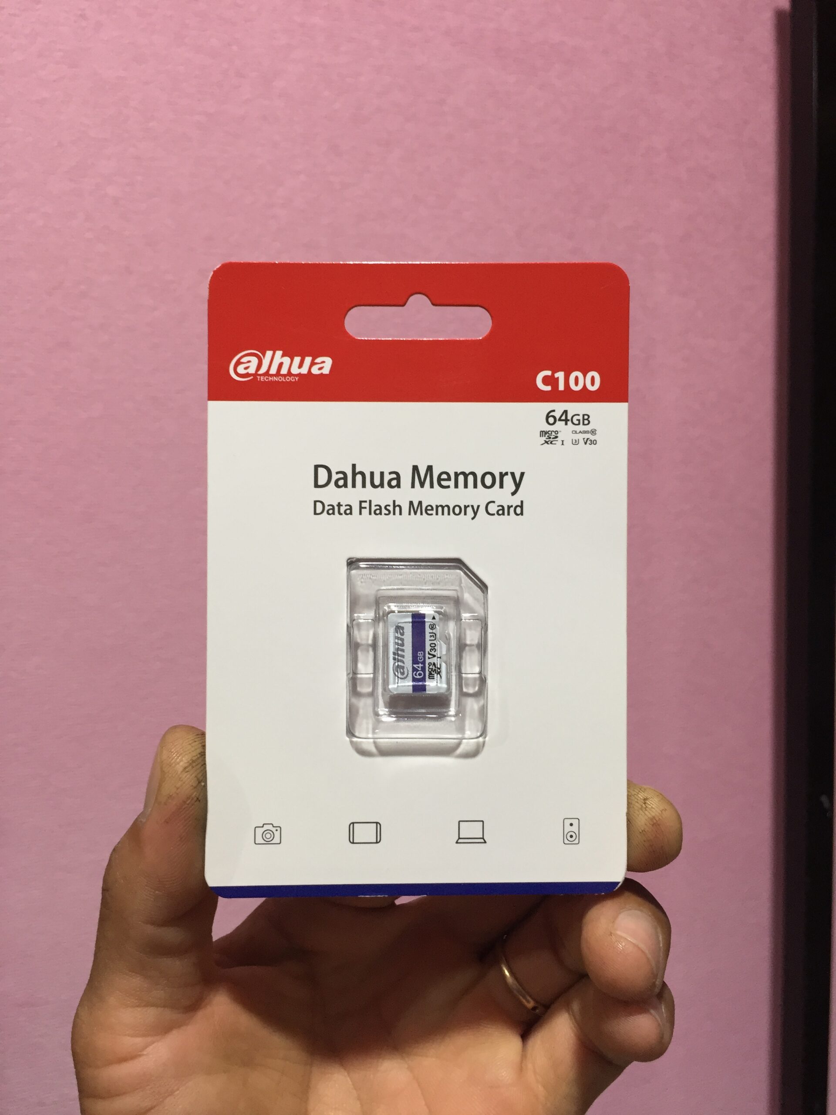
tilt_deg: -5.3
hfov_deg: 48.2
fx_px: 934
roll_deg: +2.0
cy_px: 558
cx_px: 418
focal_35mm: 29
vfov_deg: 61.7
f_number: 2.2
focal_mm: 4.15
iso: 80
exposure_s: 1/33
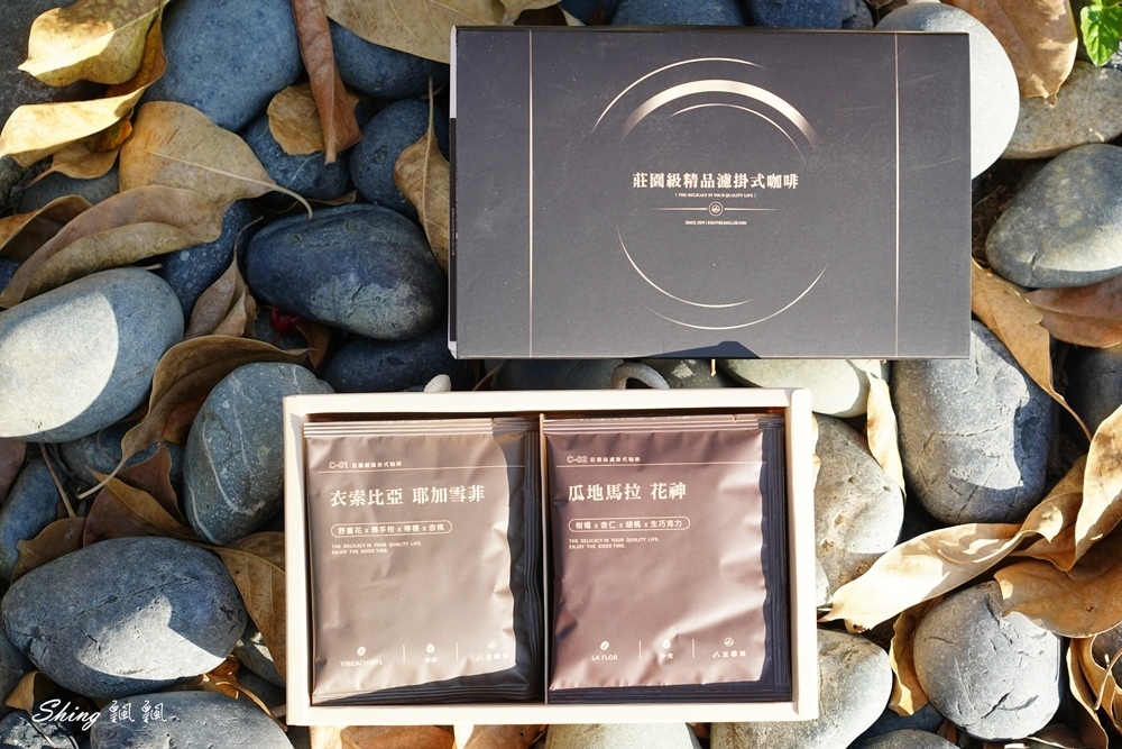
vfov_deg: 16.1
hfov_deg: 23.9
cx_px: 561
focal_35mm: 85
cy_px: 374
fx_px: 2649
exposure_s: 1/100
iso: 125
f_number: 6.3
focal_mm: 85
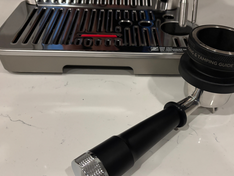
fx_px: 237
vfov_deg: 40.6
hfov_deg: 52.3
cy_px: 102
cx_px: 138
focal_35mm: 35
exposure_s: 1/60
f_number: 1.6
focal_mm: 5.96
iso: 500
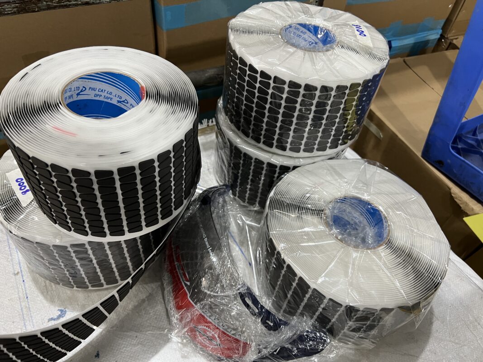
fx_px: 363
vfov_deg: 53.1
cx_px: 242
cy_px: 181
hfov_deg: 67.3
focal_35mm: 26
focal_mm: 5.7
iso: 200
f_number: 1.5
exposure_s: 1/50
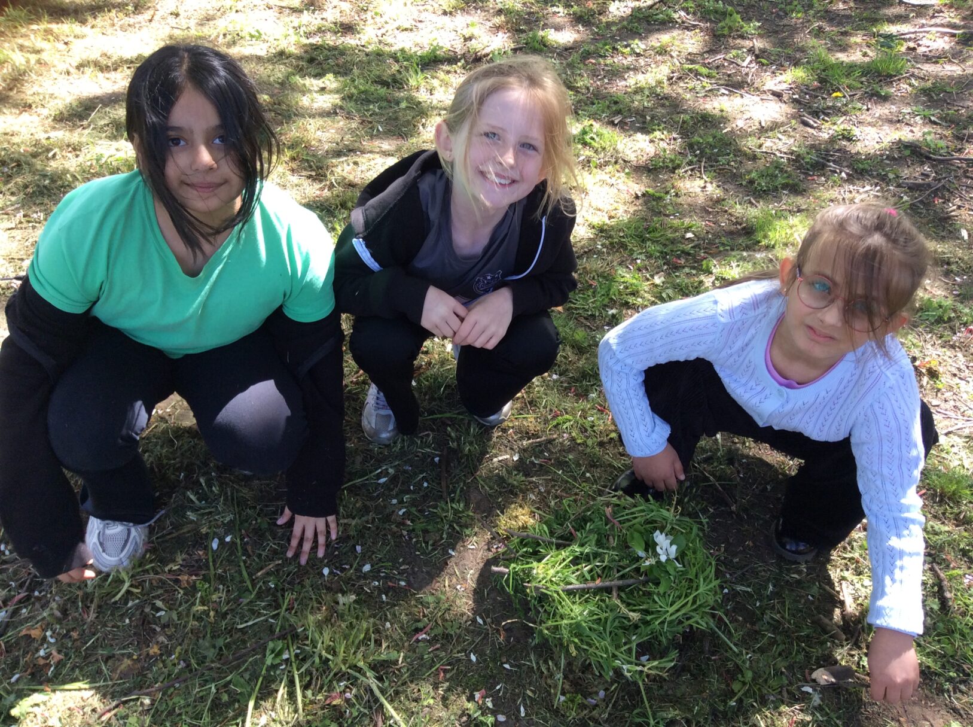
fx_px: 898
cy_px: 364
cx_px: 486
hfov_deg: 56.9
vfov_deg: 44.1
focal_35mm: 32
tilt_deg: -37.4
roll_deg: +1.7
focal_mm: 3.3
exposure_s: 1/100
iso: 40
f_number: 2.4
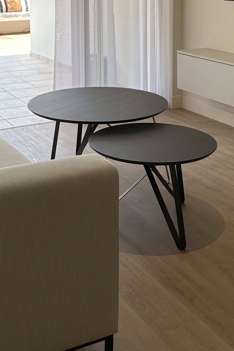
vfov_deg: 33.6
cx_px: 86
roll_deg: +0.8
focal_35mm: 56
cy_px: 31
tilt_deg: -7.0
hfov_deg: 24.1
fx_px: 546
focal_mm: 6.86
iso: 80
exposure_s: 1/253
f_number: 1.78
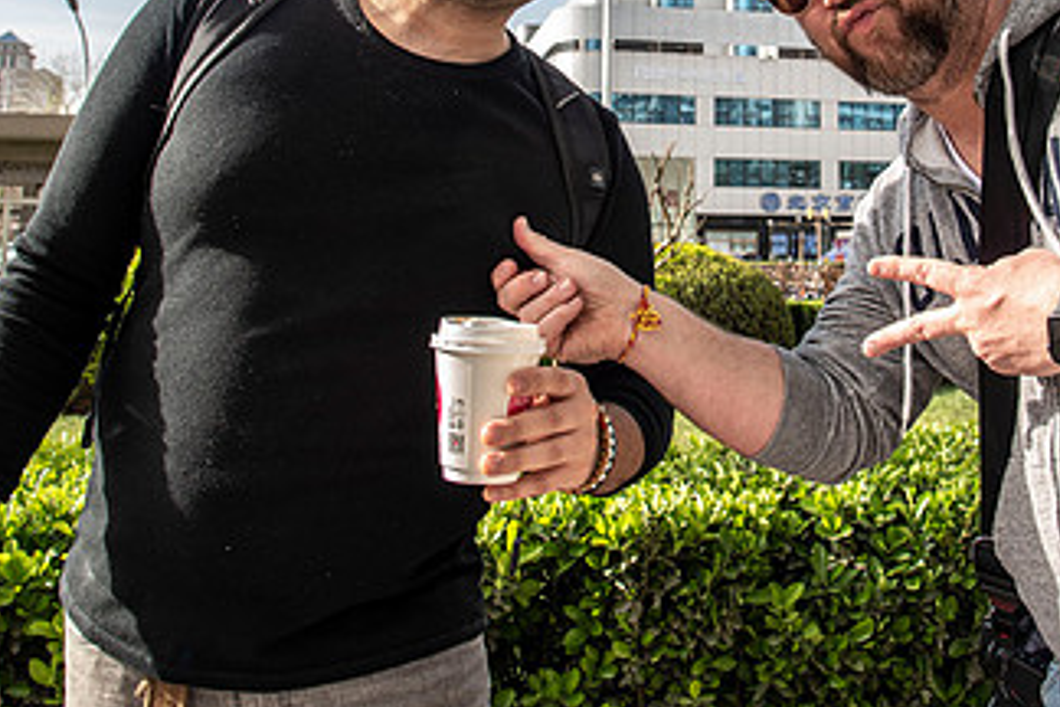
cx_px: 703
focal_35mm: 43
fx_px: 1266
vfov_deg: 30.0
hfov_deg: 44.8
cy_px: 87
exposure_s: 1/100
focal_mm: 24
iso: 80
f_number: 6.3
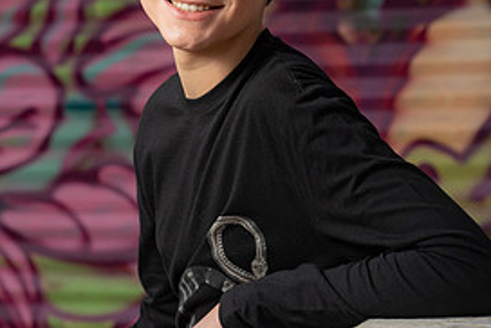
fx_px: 2389
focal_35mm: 175
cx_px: 14
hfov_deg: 11.6
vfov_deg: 7.9
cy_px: 91
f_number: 4
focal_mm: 77
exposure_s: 1/250
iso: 125
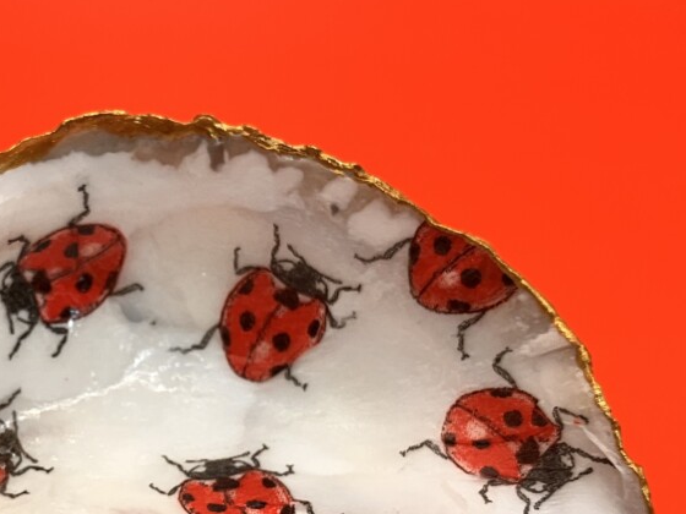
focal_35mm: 60
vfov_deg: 24.2
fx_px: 1189
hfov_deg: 31.2
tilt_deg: -35.1
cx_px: 119
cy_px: 379
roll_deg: -6.6
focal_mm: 3.99
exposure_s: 1/60
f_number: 1.8
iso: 125
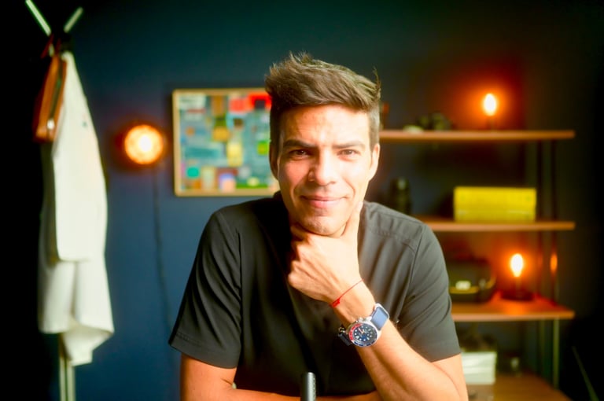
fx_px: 586
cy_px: 200
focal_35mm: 35
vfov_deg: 37.8
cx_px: 302
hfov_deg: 54.5
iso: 1000
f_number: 1.8
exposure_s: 1/125
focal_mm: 35
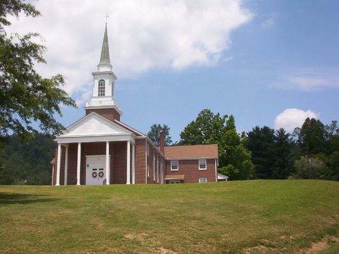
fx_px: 382
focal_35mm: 39
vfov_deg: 36.8
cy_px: 127
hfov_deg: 47.9
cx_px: 170
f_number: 8
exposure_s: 1/309
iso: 100
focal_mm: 6
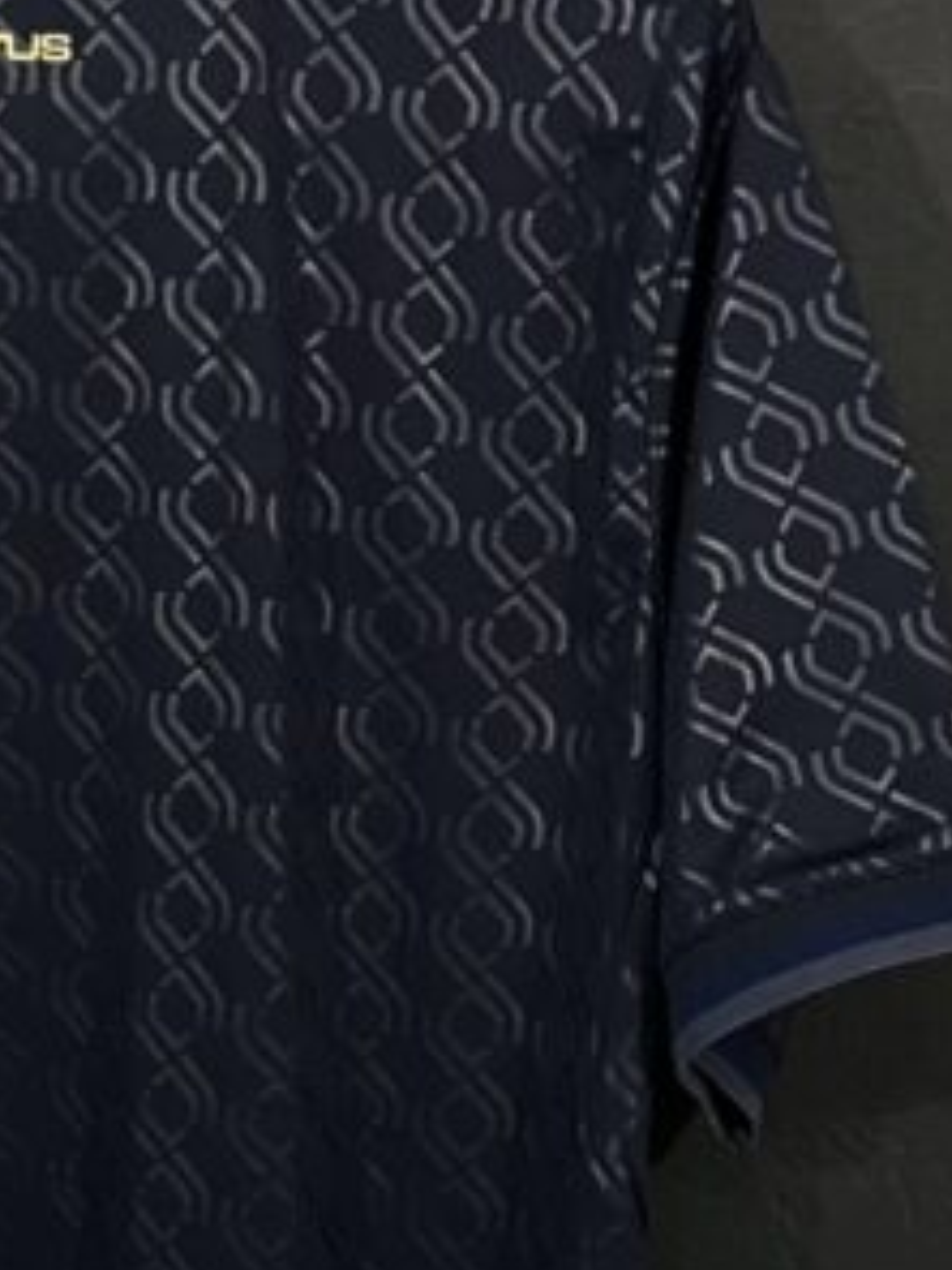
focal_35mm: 90
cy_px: 1090
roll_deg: +0.0
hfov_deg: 16.1
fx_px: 3300
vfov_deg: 21.4
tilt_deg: -11.0
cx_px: 13
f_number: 1.8
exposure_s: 1/60
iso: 400
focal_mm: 4.25
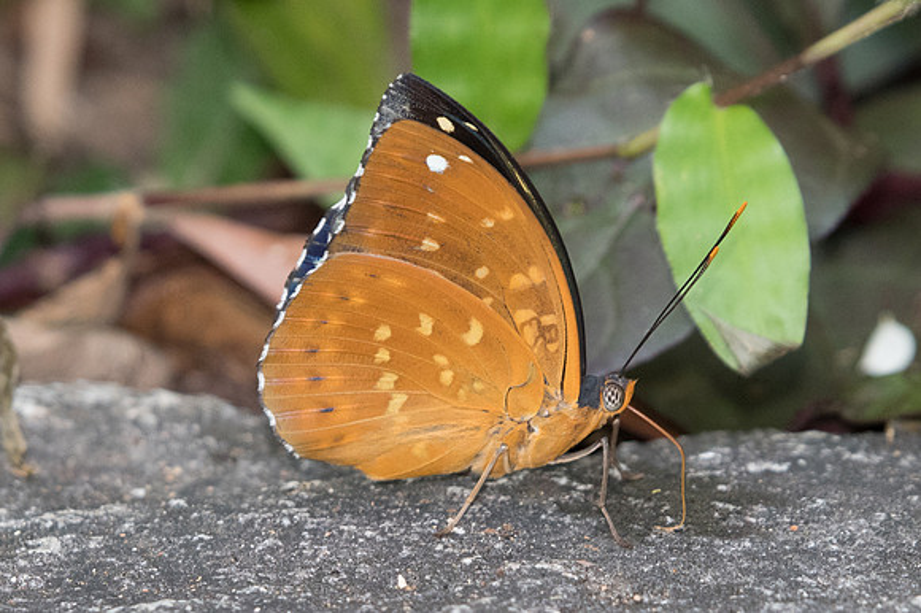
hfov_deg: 2.3
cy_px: 357
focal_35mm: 879
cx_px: 481
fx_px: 22474
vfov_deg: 1.6
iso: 1000
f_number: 6
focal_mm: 320
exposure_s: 1/320
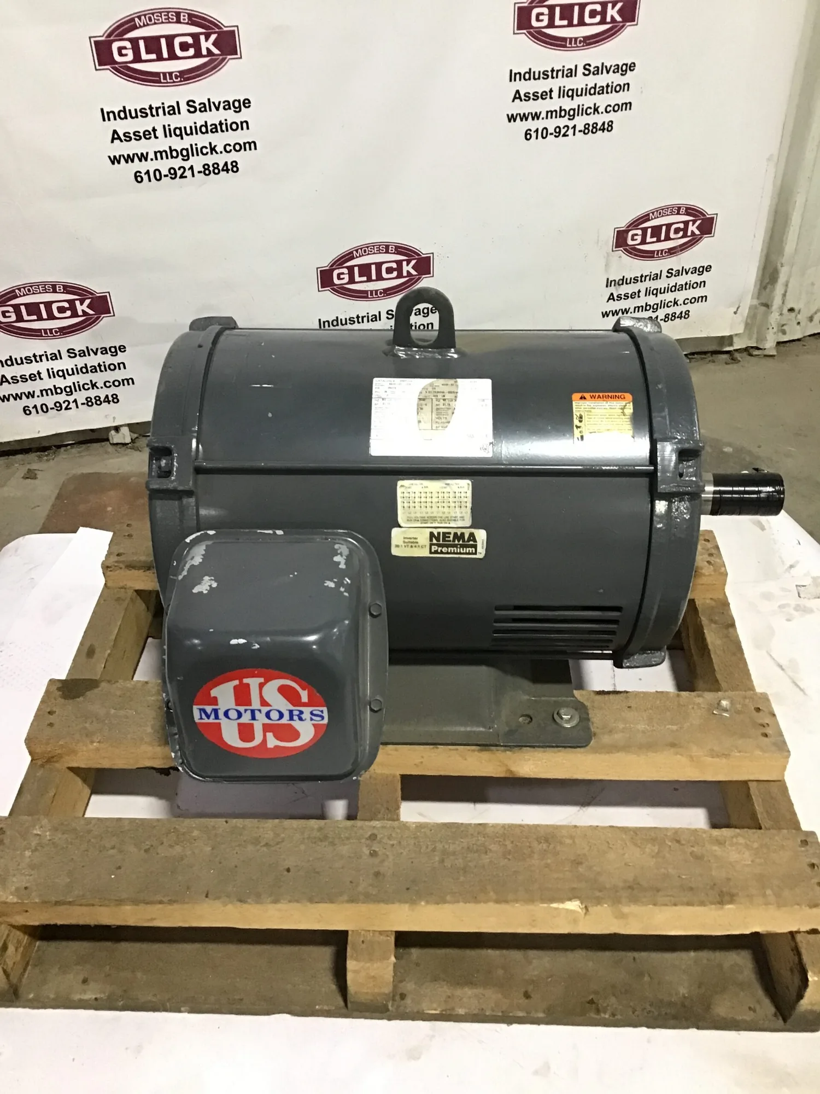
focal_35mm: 31
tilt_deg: -37.8
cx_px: 410
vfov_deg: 58.4
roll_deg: +1.0
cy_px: 547
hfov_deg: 45.4
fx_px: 979
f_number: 2.4
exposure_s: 1/24
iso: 200
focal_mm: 3.3
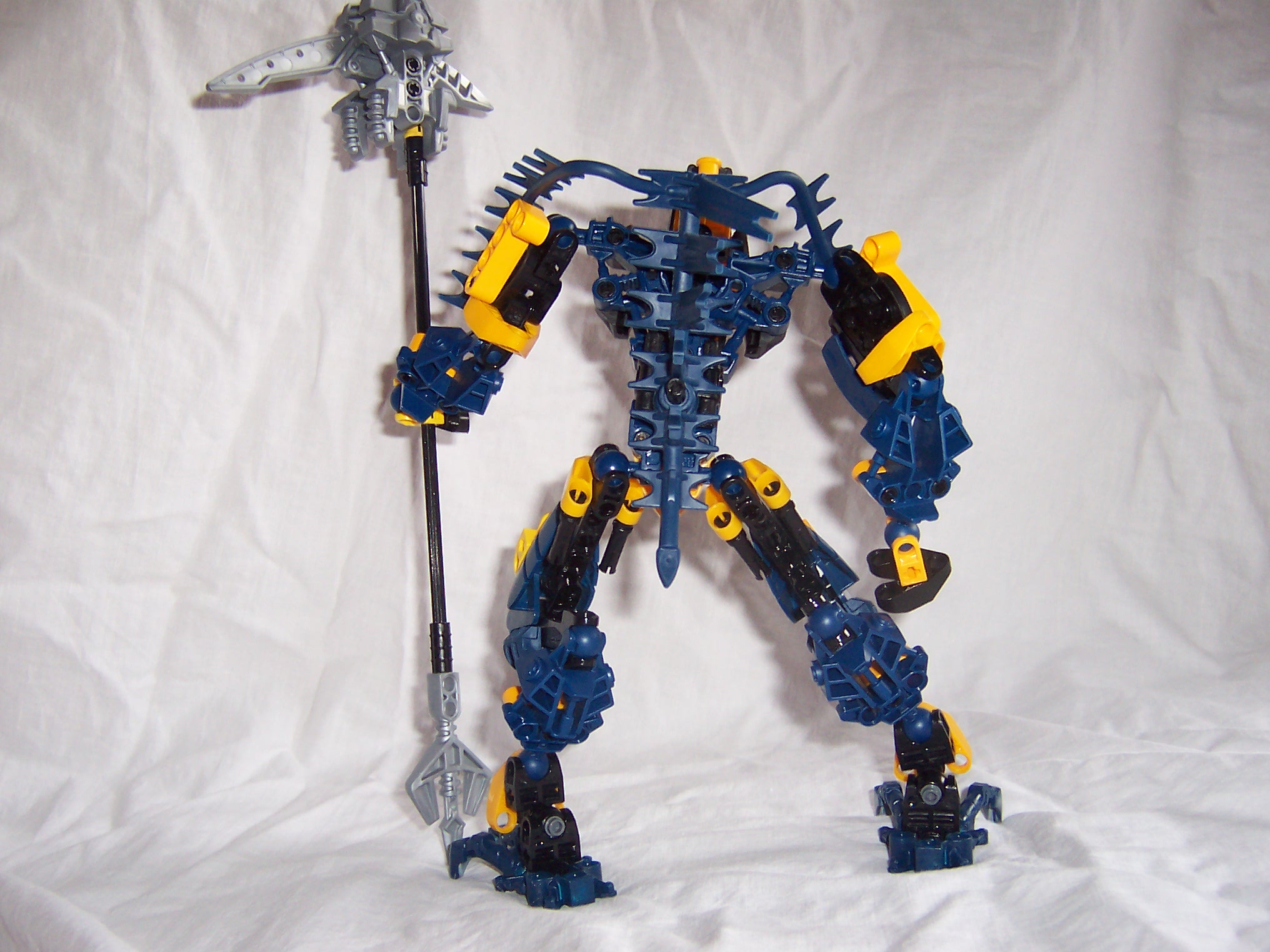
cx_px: 635
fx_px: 1321
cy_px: 476
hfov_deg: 51.4
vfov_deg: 39.7
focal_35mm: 36
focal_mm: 5.6
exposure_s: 1/60
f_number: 2.8
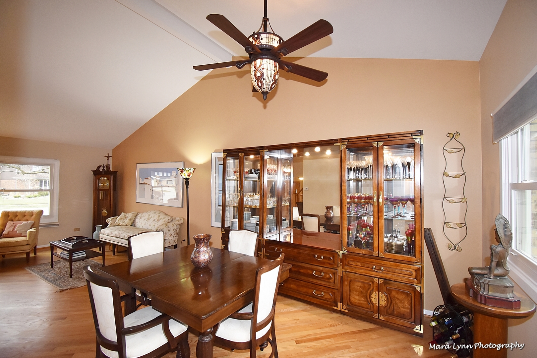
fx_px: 224
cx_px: 268
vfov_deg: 77.3
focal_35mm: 15
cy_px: 179
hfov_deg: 100.4
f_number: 4.5
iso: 1400
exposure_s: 1/60
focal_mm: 10
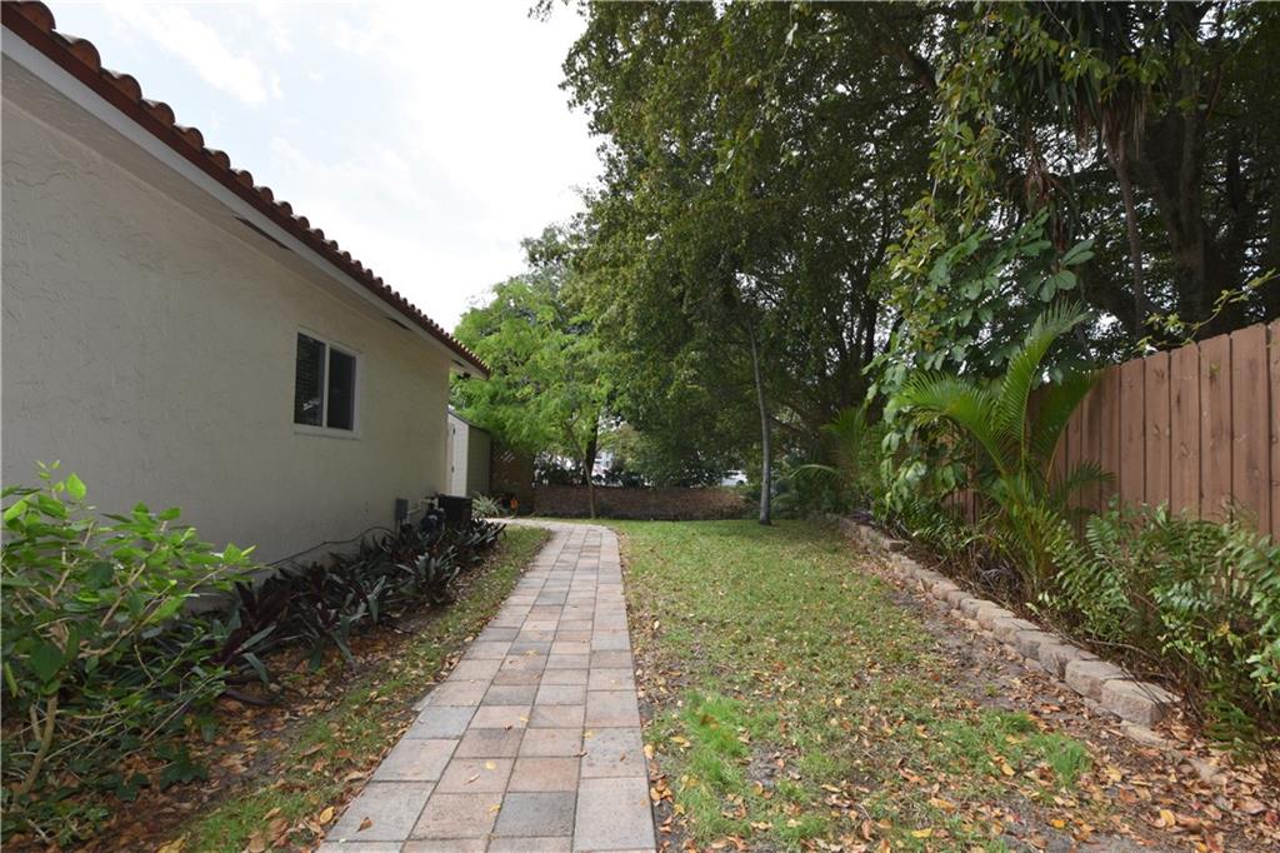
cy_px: 426
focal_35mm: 15
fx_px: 533
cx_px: 640
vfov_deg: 77.3
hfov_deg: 100.4
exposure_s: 1/200
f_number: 7.1
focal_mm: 10
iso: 160
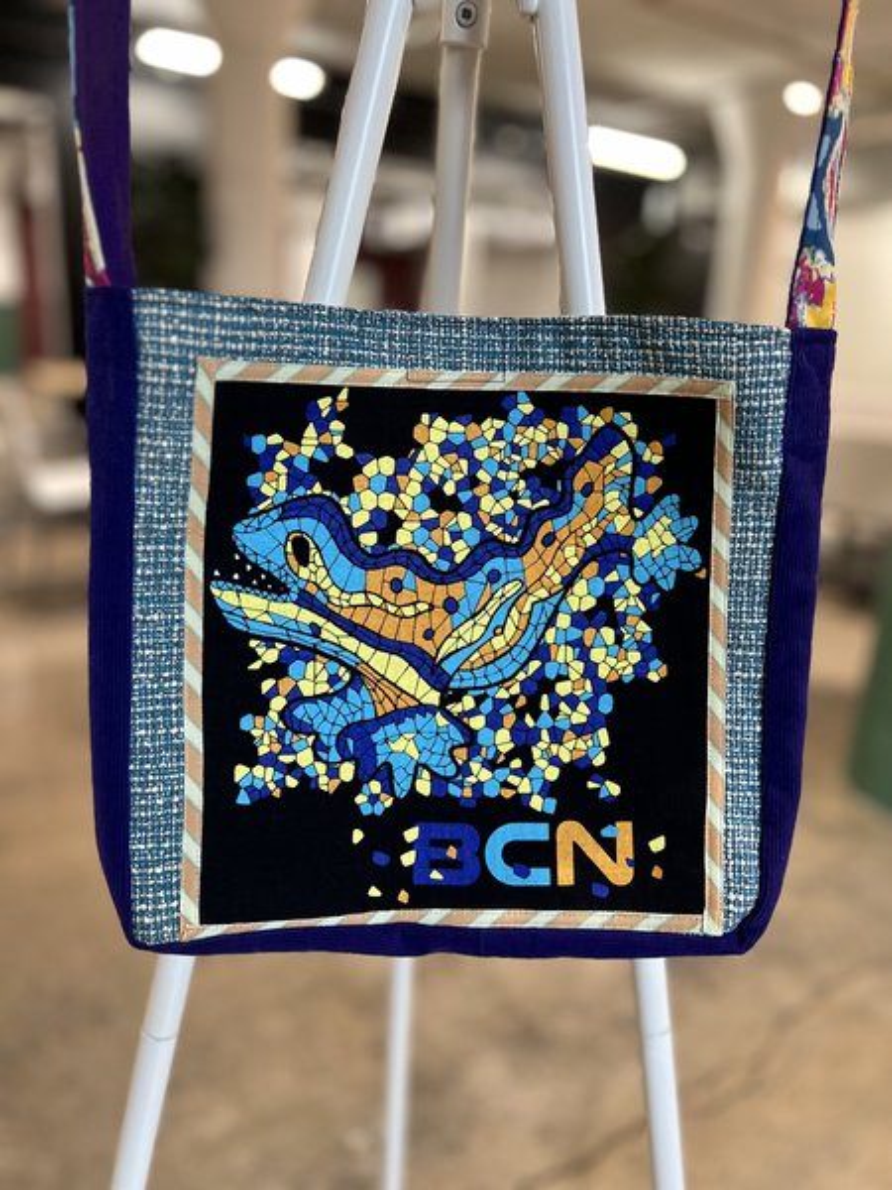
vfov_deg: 67.3
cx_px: 446
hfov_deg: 53.1
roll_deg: -2.9
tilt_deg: -15.8
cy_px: 595
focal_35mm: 26
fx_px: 893
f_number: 1.5
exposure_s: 1/60
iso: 250
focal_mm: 5.7
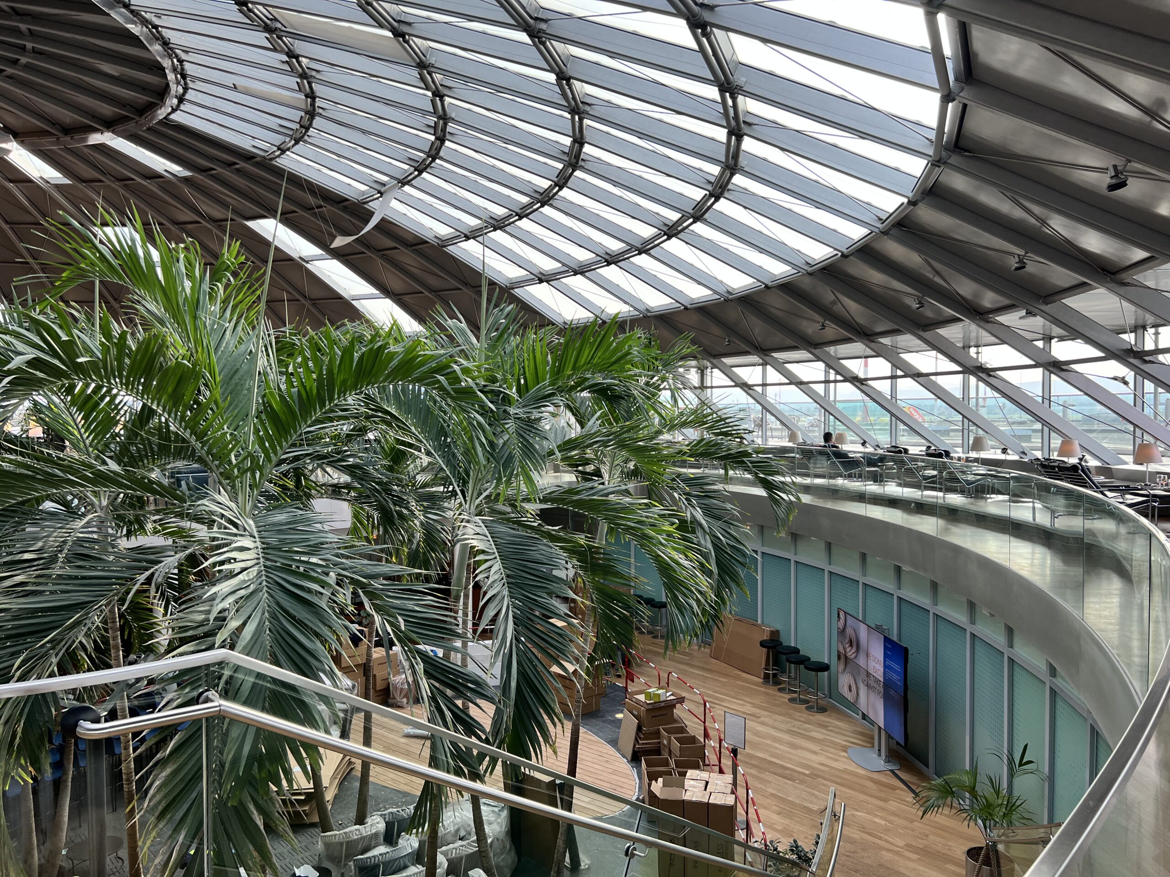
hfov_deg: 67.3
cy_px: 438
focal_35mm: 26
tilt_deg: -2.1
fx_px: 879
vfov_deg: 53.1
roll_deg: -0.1
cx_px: 585
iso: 50
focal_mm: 5.7
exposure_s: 1/404
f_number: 1.5
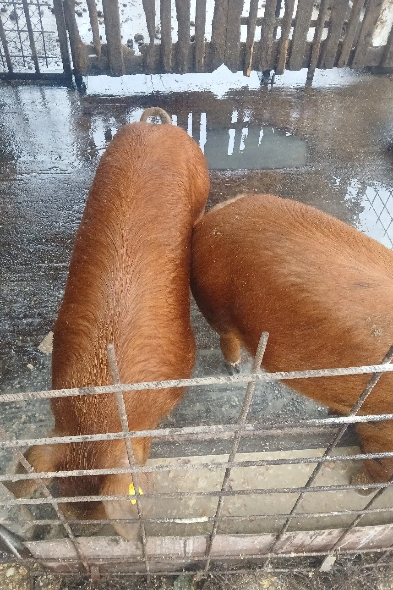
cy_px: 304
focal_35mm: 28
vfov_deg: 65.5
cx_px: 178
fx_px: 458
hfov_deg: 46.3
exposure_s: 1/50
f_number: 1.8
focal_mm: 3.98
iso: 250
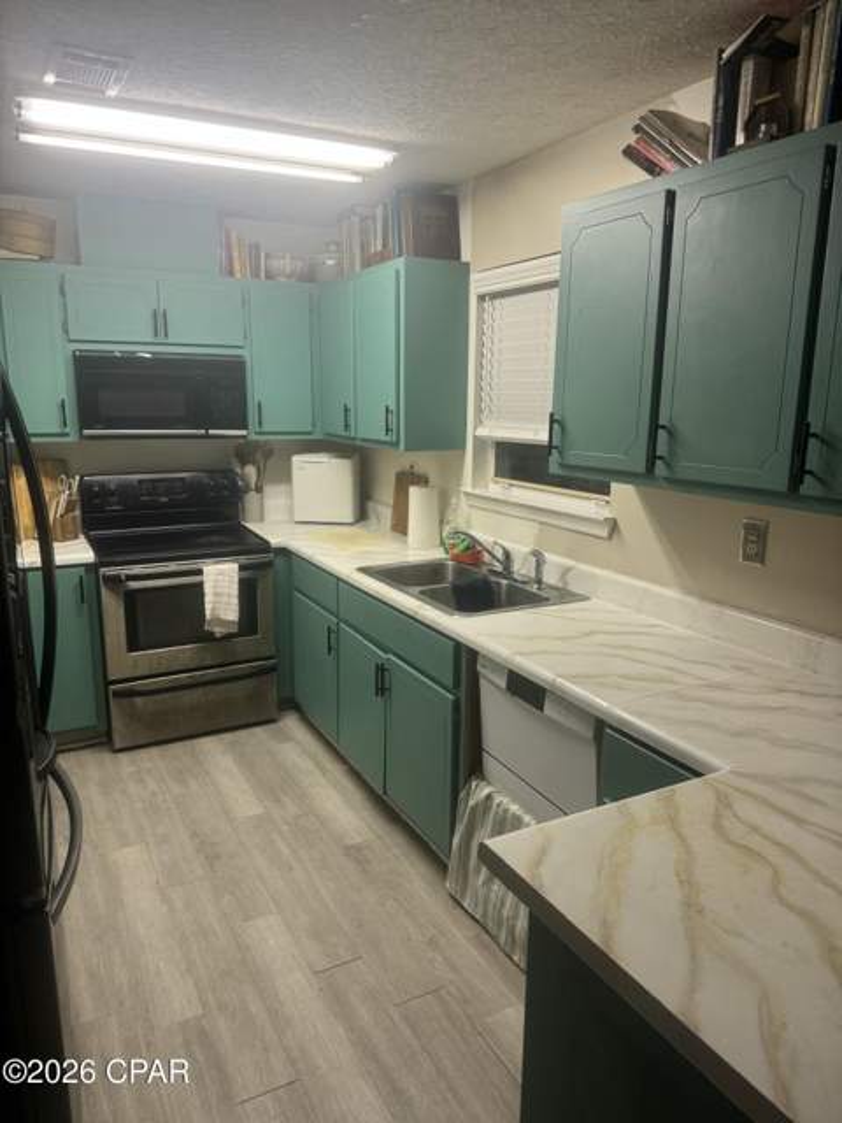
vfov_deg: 71.6
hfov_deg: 56.8
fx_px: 778
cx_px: 421
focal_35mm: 24
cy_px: 562
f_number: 1.78
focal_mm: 6.76
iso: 160
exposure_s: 1/120
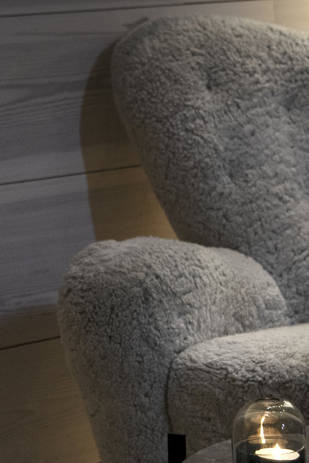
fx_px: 1840
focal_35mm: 143
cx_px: 455
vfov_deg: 14.3
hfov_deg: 9.4
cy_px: 226
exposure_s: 1/60
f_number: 4
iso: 1000
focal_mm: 39
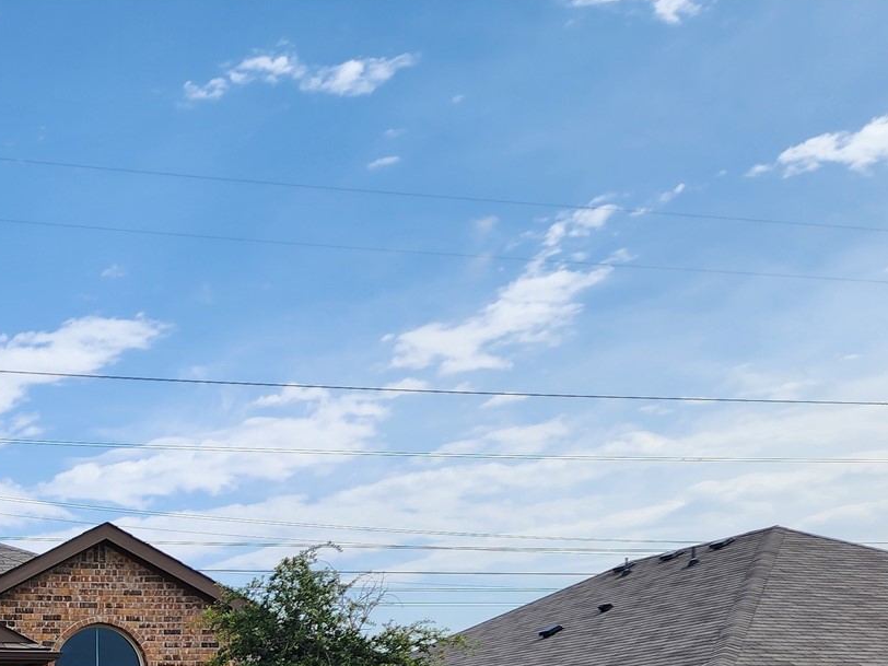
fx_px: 1488
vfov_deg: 22.8
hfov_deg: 30.3
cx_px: -50
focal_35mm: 58
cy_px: 832
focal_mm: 6.4
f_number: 1.8
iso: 12
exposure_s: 1/986
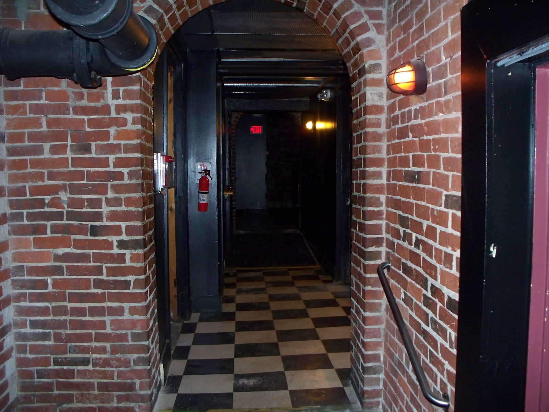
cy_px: 206
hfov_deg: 51.4
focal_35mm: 36
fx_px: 571
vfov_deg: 39.7
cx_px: 274
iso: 200
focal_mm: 7.54
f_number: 2.8
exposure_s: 1/30
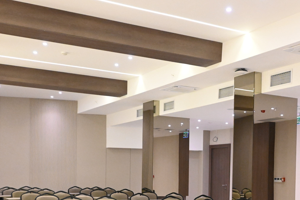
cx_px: 189
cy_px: 193
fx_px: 475
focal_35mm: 57
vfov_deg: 23.0
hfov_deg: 34.9
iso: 5000
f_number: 3.8
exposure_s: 1/125
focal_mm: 19
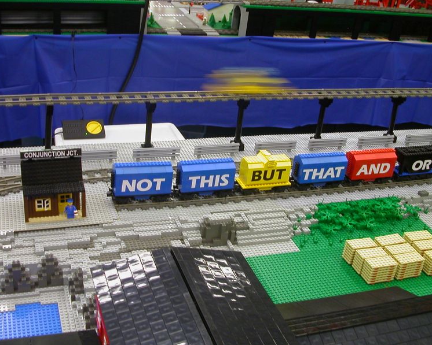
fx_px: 575
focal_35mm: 45
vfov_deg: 33.4
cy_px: 172
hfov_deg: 41.1
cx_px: 217
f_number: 2.9
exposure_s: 1/8.9
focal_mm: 6.6
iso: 100
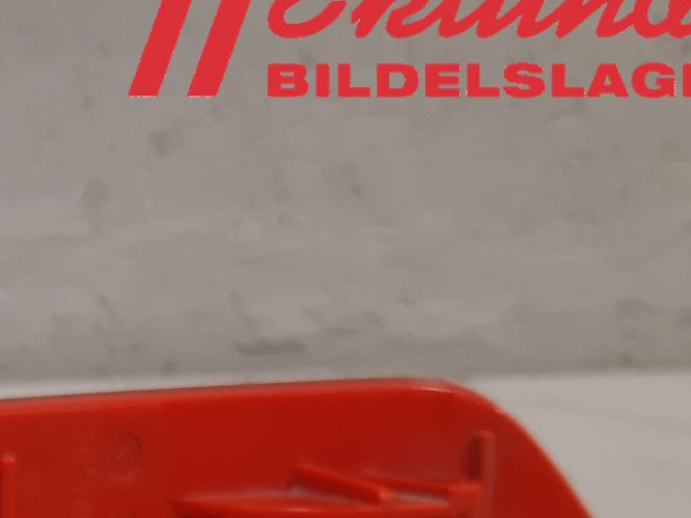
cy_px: 718
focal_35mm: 80
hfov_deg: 21.2
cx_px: -298
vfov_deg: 17.1
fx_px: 1596
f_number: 1.7
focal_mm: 3.93
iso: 100
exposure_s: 1/50
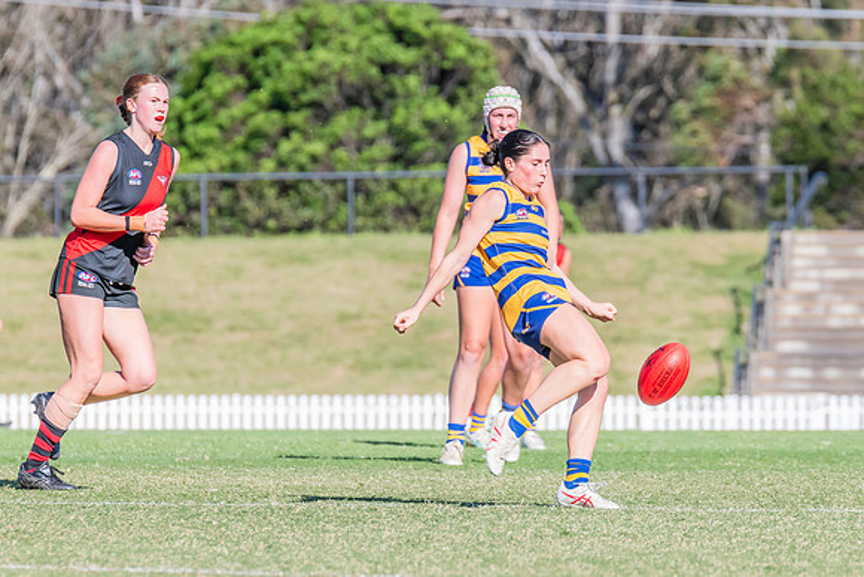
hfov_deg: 3.6
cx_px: 552
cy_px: 365
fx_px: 13619
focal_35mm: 567
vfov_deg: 2.4
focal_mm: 420
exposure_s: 1/1250
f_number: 10
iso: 800
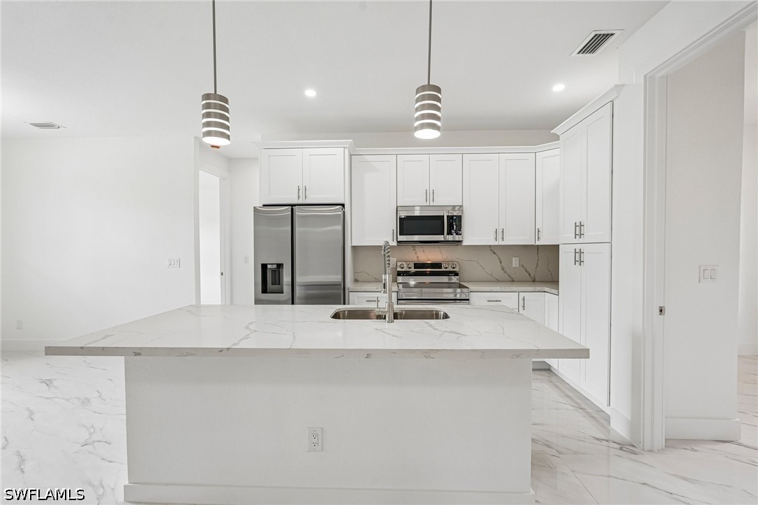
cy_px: 252
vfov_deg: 73.7
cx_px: 379
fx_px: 337
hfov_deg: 96.8
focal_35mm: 16
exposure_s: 1/50
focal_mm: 16
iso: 400
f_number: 8
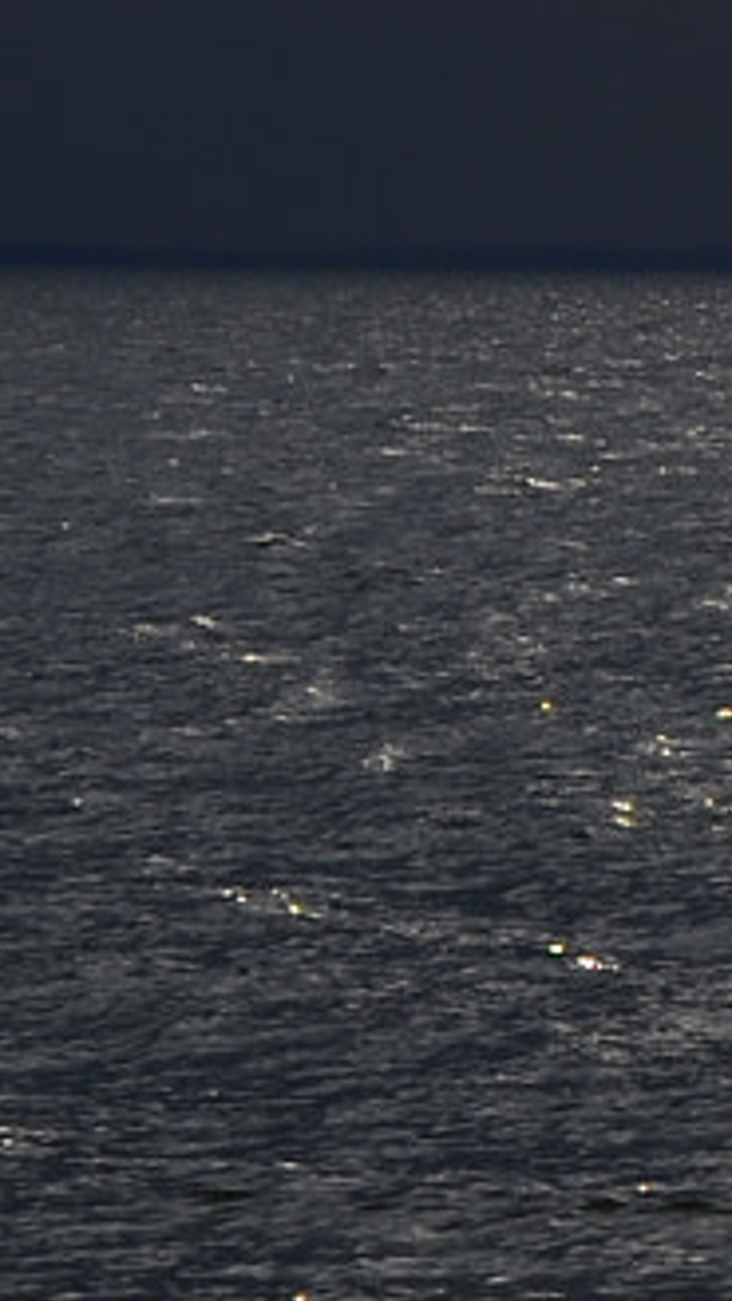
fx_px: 12805
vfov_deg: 5.8
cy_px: -245
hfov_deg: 3.2
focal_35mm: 371
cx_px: 2722
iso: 100
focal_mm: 38
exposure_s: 1/640
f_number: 11
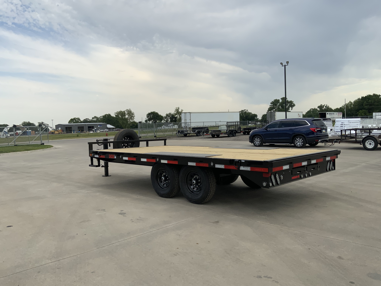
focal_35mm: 29
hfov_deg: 61.7
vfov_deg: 48.2
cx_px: 190
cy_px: 143
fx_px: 319
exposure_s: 1/1490
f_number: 1.8
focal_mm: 3
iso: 16
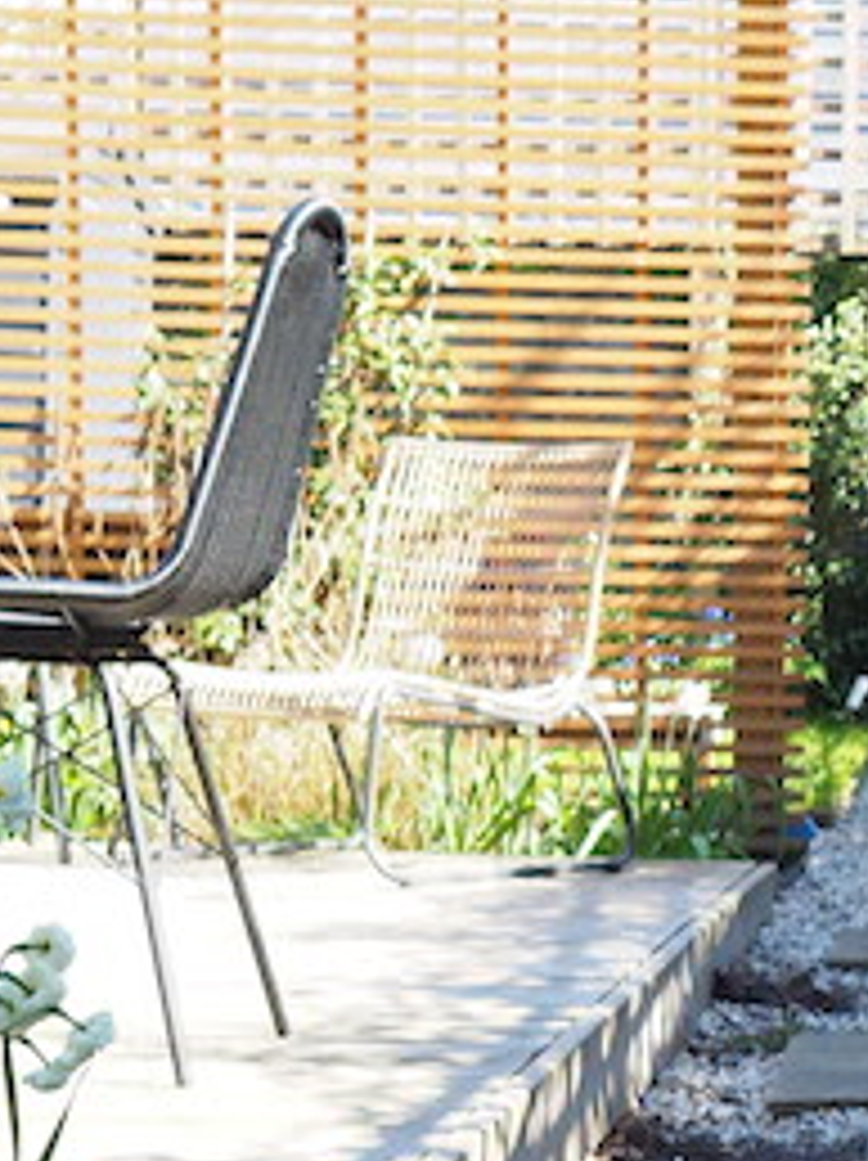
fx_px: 3617
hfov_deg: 12.9
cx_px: 1349
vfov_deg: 17.9
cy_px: 1042
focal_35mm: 108
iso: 200
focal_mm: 17
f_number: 4.5
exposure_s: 1/125
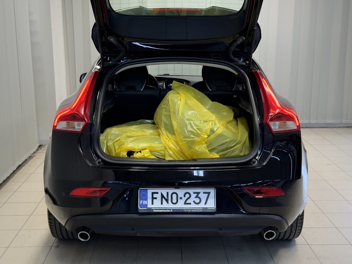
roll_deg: +0.3
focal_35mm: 48
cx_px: 176
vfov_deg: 30.3
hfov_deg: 39.7
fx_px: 488
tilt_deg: -12.1
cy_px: 132
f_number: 1.78
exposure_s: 1/50
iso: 80
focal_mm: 6.76
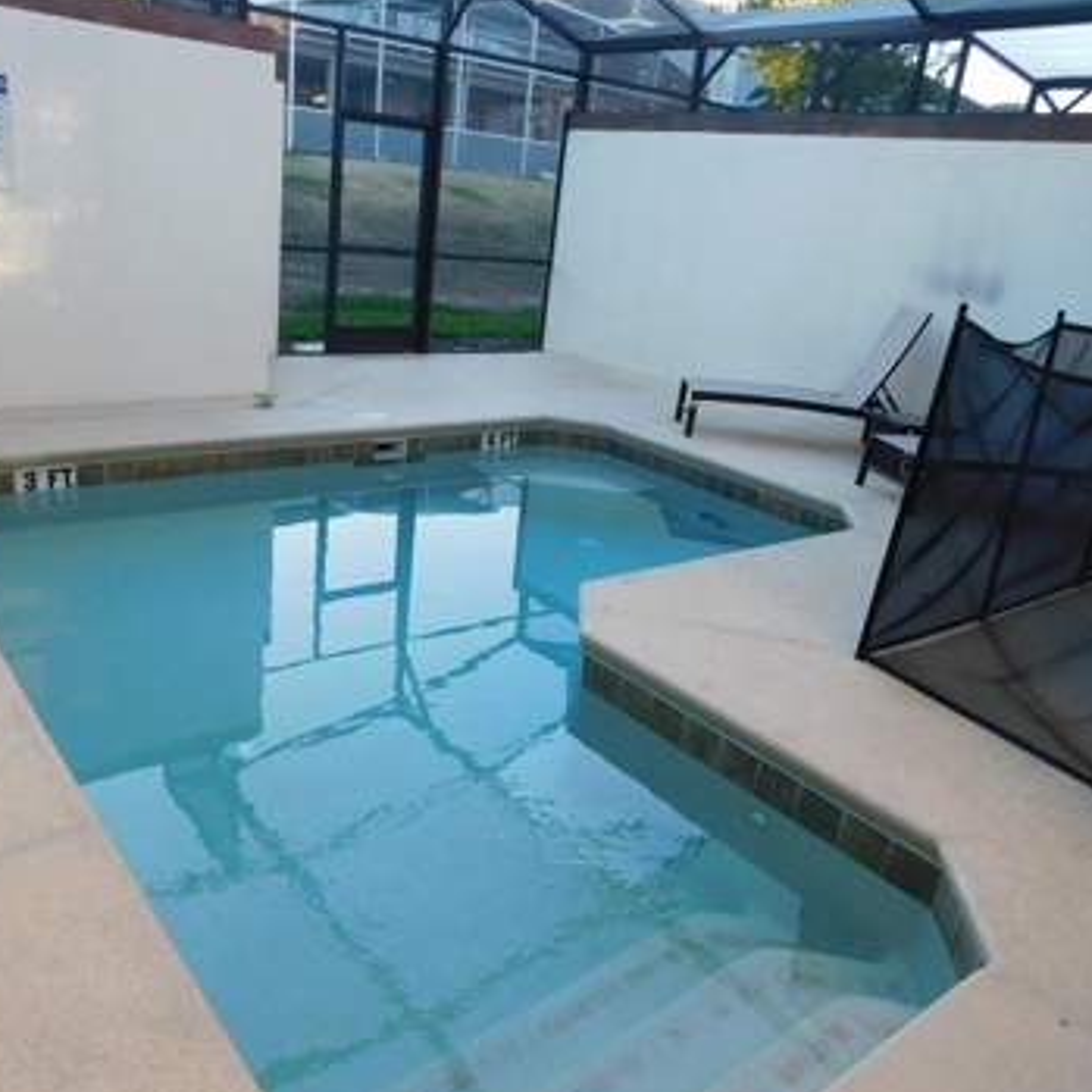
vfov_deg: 57.3
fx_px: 999
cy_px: 551
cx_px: 504
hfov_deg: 57.2
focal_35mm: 28
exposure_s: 1/80
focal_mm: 4
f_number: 3
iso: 125
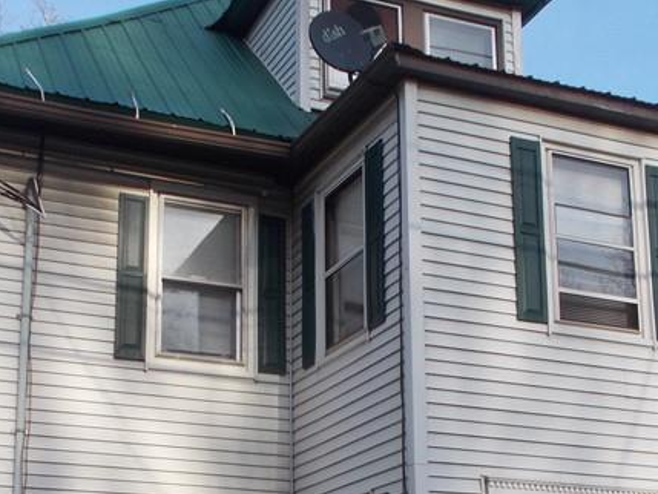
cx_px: 290
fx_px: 1179
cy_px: 442
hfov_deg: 31.2
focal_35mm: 62
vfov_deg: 23.1
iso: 80
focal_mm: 4.6
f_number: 3.2
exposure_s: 1/400
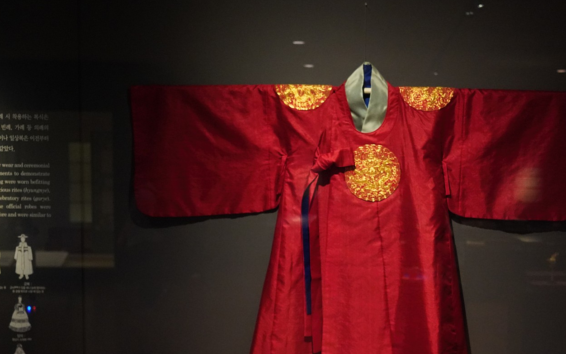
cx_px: 381
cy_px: 270
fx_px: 879
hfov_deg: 35.3
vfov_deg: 22.5
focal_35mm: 57
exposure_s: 1/80
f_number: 2.8
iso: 6400
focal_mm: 35
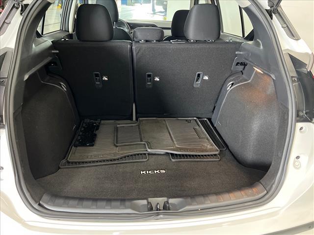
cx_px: 157
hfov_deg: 67.3
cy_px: 118
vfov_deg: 53.1
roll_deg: -2.2
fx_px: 236
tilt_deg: -29.0
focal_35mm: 26
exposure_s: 1/40
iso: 500
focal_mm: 5.7
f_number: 1.5
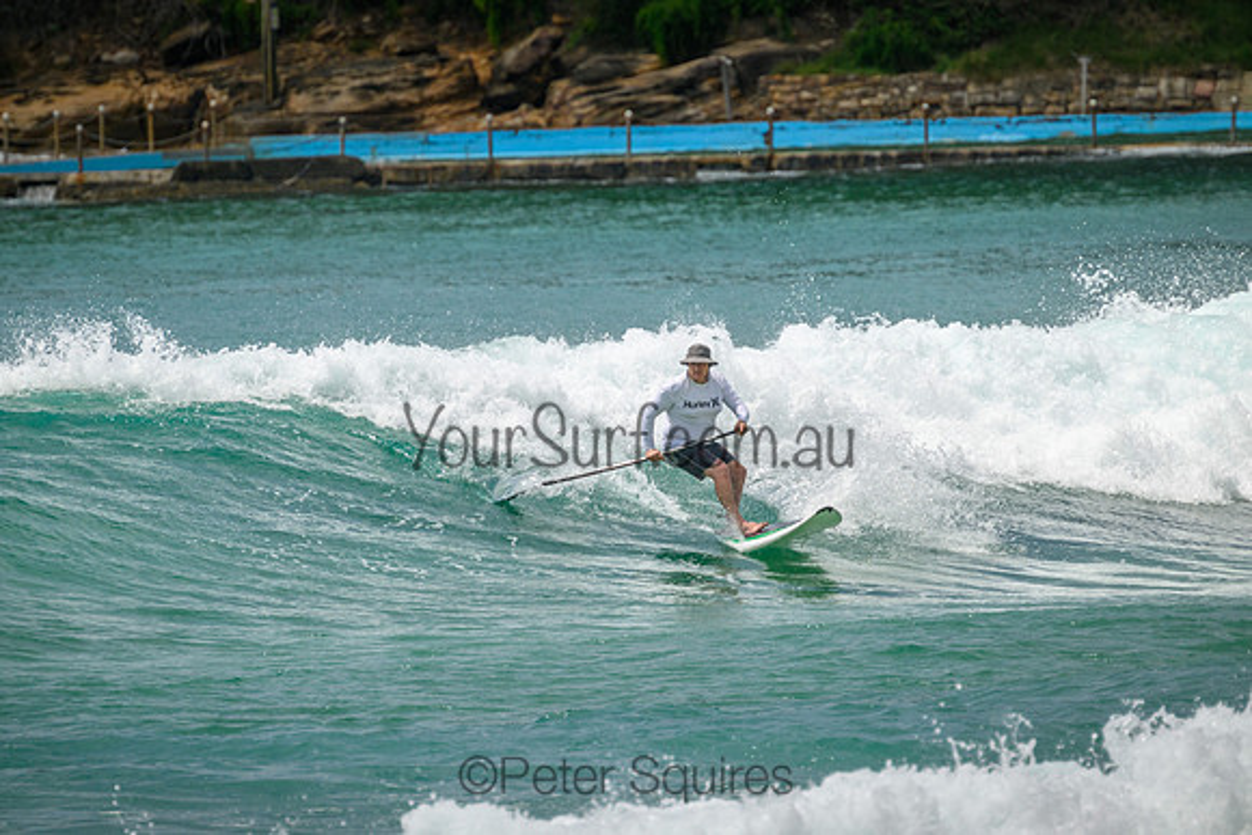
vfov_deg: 1.7
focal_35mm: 800
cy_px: 418
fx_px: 27827
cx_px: 626
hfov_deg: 2.6
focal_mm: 800
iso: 500
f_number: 11
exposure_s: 1/2000
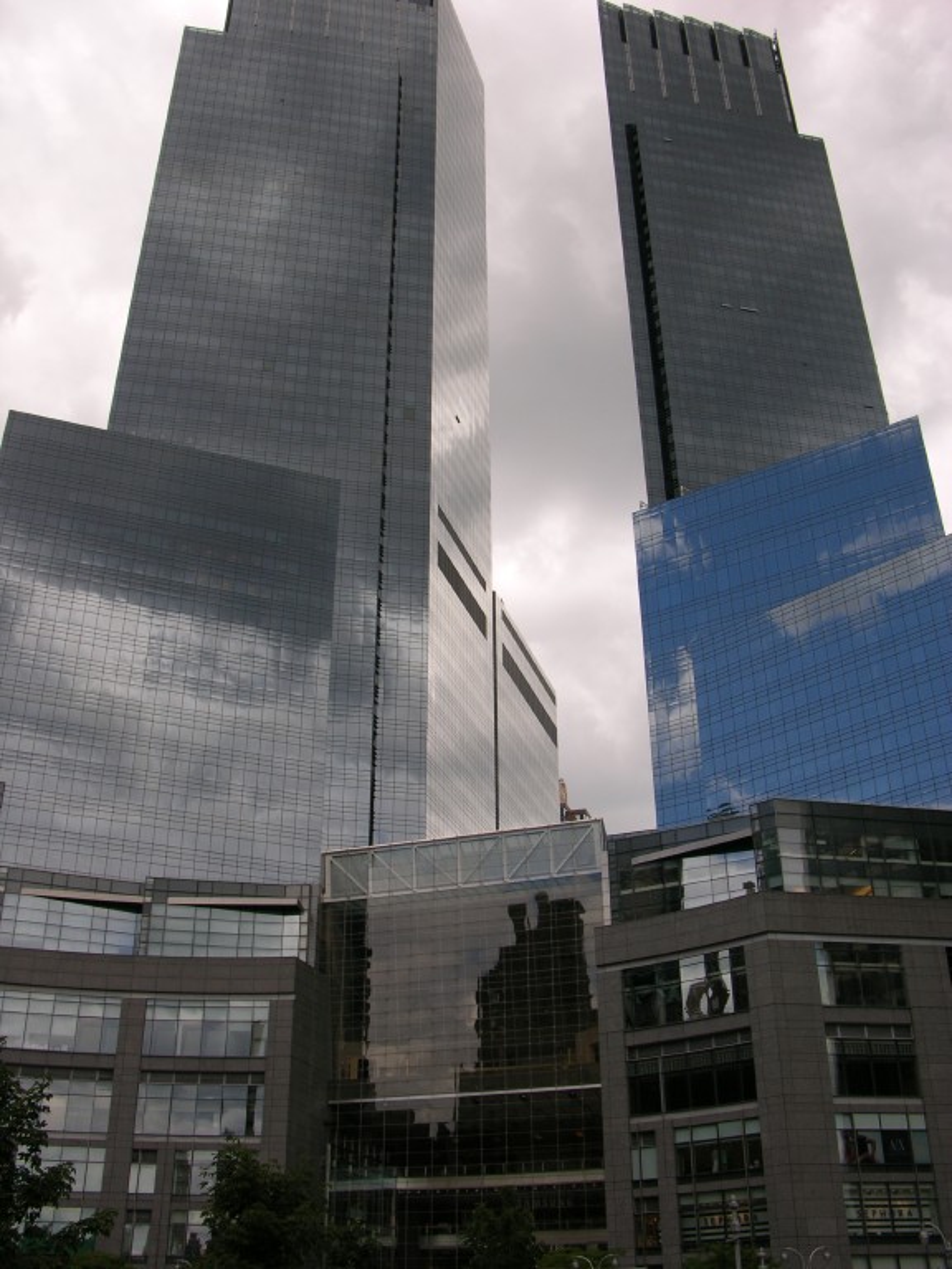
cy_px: 634
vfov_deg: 52.6
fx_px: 1283
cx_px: 476
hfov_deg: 40.7
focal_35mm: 35
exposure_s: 1/182
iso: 50
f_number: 5.6
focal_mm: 8.9
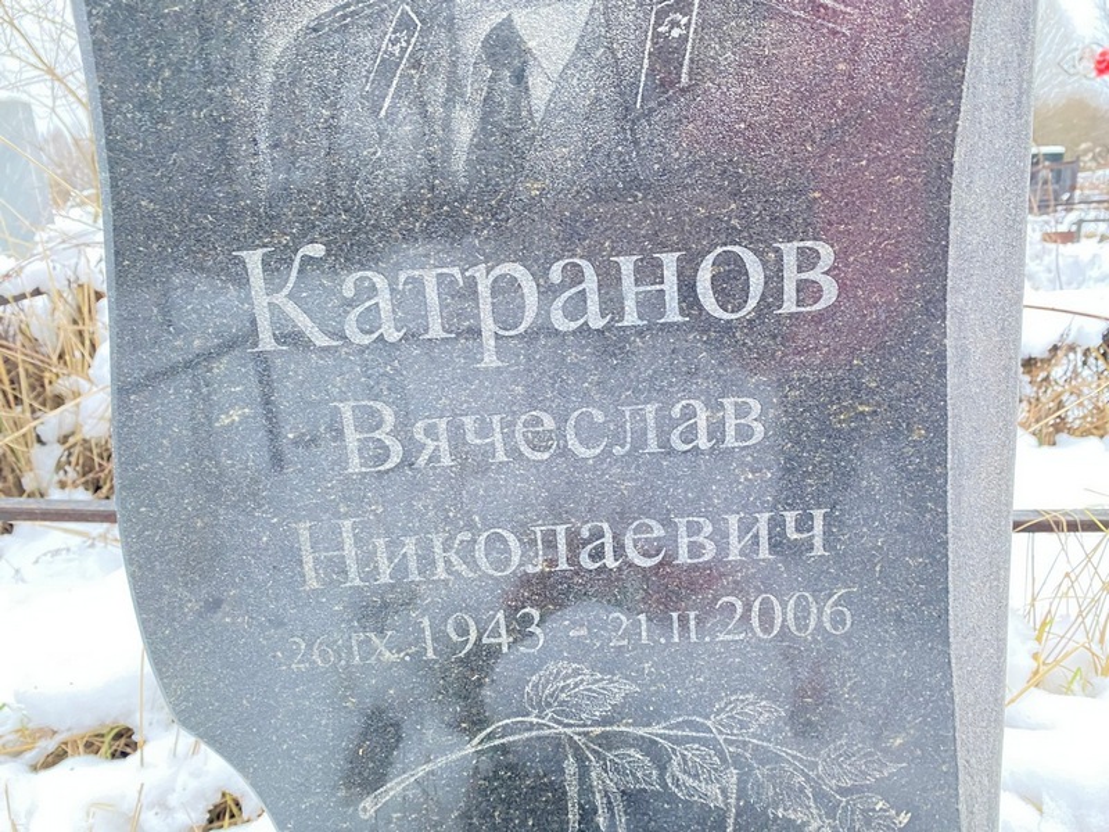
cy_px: 416
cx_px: 554
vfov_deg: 53.1
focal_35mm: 26
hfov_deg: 67.3
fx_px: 833
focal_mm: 4.25
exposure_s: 1/60
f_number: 1.8
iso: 250
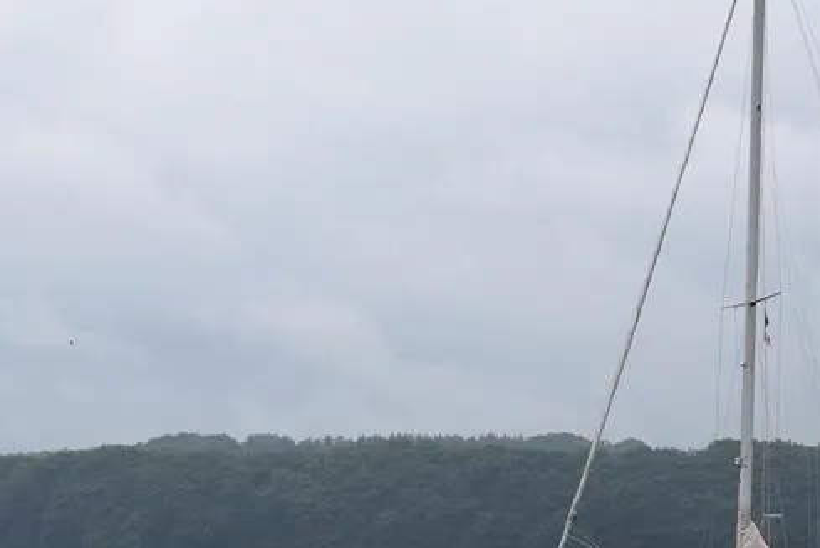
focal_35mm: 86
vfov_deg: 15.9
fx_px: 1961
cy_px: 335
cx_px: 770
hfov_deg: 22.9
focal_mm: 26
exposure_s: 1/320
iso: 200
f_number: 9
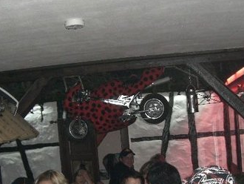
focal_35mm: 69
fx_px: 487
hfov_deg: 28.1
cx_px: 126
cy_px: 147
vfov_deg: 21.1
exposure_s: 1/60
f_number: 2.7
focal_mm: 6.2
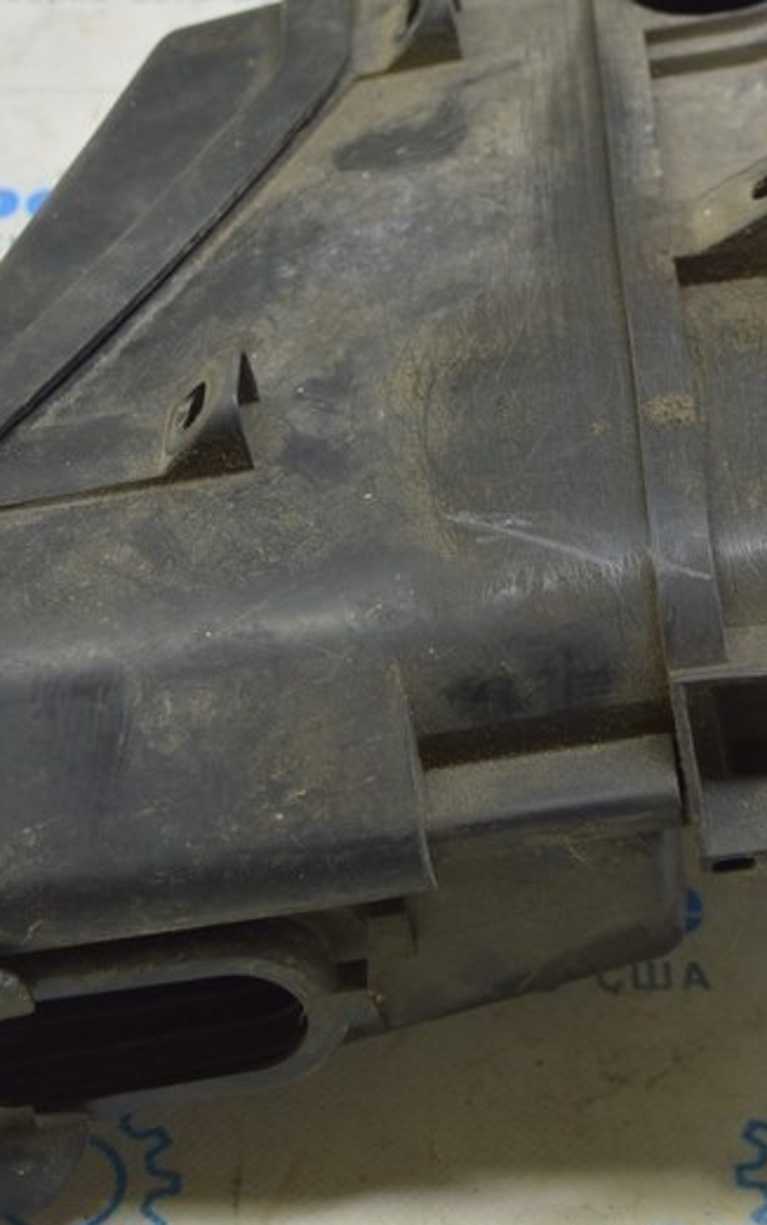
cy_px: 500
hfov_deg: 15.0
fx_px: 2907
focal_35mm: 87
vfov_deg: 23.8
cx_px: 494
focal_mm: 29
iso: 400
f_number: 5.6
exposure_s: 1/20
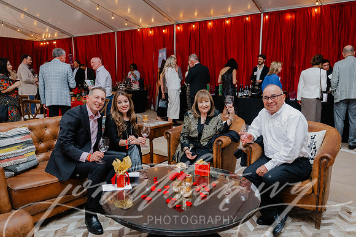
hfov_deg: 63.6
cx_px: 178
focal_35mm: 29
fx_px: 287
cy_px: 118
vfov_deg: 45.0
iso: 2000
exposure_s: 1/160
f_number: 4
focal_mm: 29
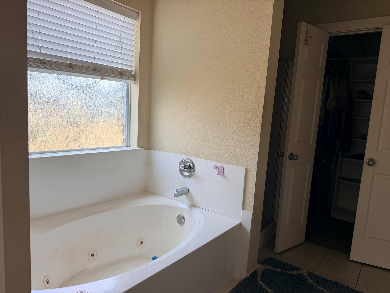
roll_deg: -1.6
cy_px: 146
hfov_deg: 71.6
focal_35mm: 24
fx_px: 270
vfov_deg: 56.8
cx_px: 195
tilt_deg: -6.5
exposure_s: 1/186
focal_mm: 6.76
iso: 100
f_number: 1.78
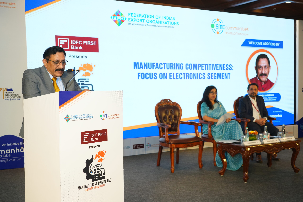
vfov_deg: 30.5
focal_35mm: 44
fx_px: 370
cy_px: 101
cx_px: 152
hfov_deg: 44.5
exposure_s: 1/160
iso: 1600
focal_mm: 44
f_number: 5.6
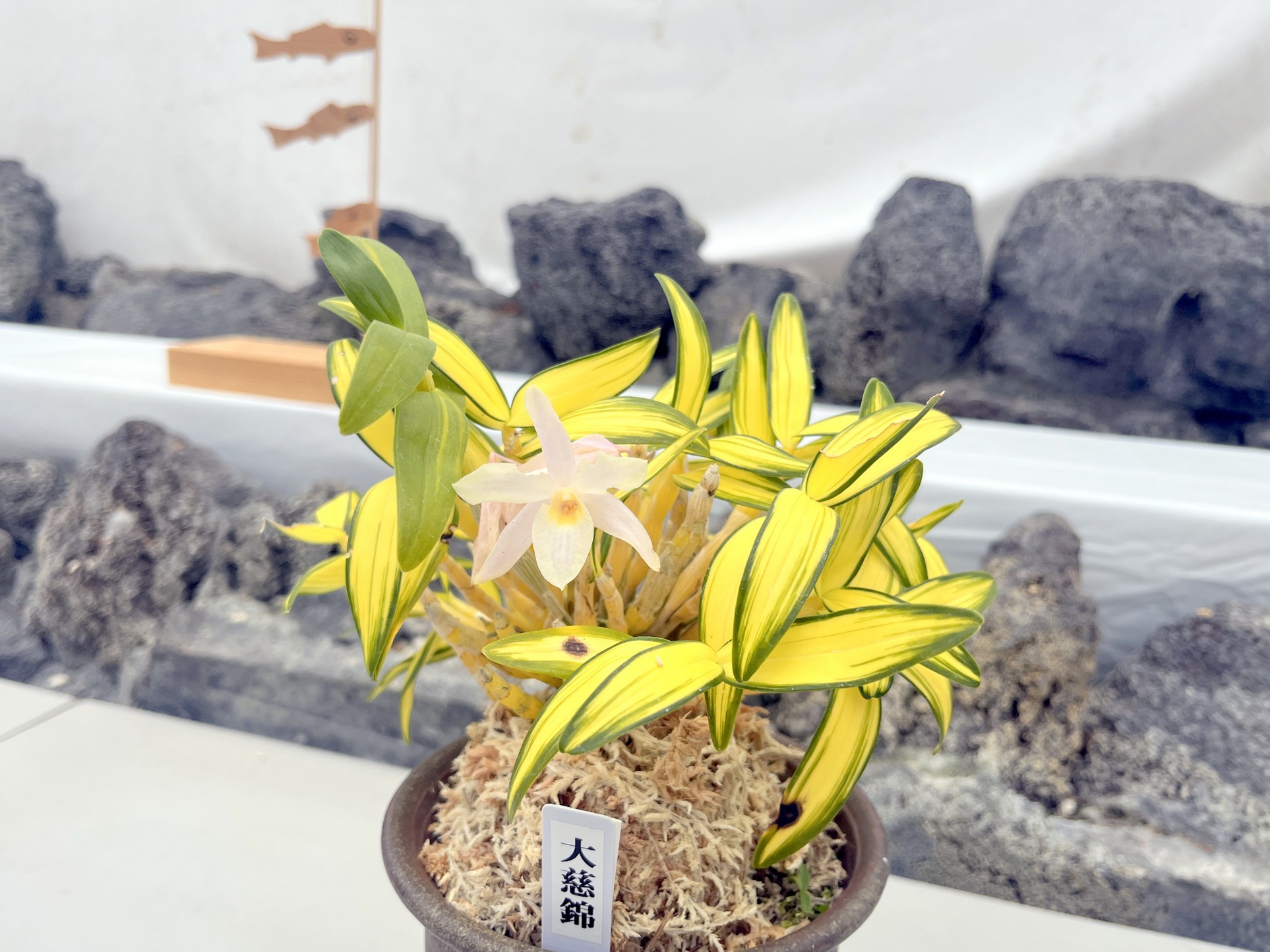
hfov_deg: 65.3
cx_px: 612
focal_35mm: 27
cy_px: 474
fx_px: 990
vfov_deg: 51.3
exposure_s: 1/400
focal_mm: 5.1
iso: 50
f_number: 1.6
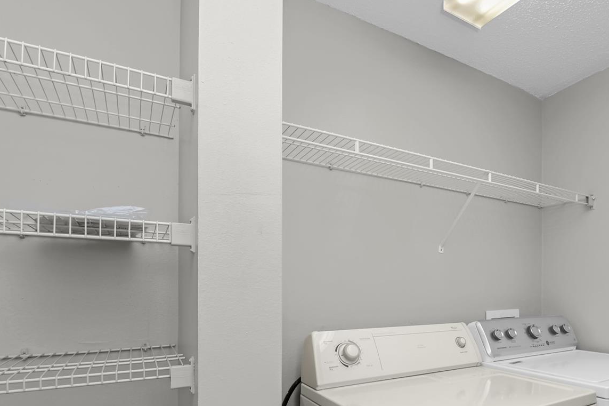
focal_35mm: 21
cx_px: 419
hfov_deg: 77.9
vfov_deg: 57.8
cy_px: 278
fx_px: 355
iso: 100
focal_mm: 10
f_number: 7.1
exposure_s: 1/15
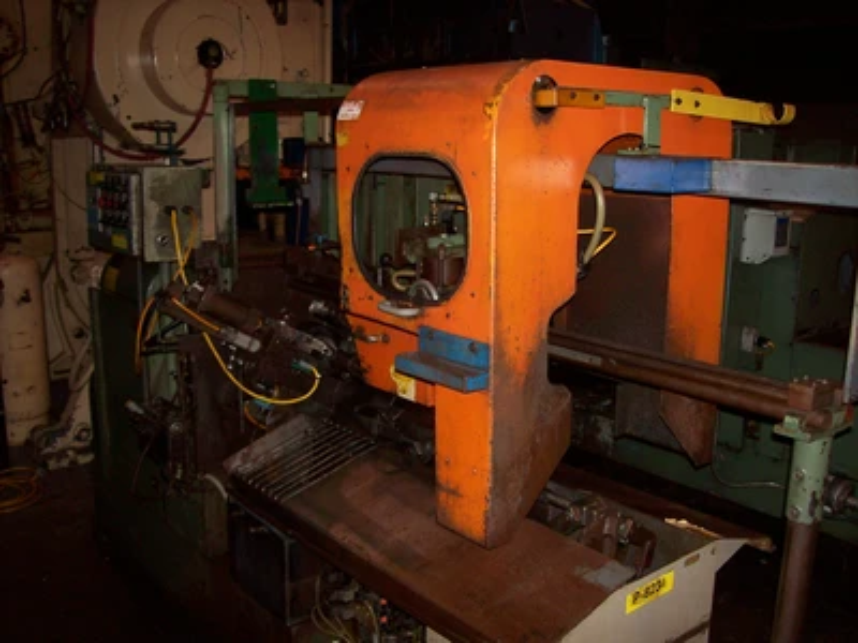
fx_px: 892
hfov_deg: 51.4
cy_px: 322
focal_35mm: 36
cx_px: 429
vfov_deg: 39.7
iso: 80
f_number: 2.7
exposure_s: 1/64
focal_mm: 6
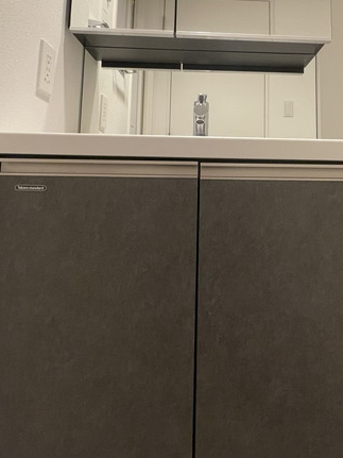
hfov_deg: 52.3
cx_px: 220
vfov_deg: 65.6
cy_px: 153
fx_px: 344
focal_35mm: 26
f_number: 2.4
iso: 320
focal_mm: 1.55
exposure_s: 1/50
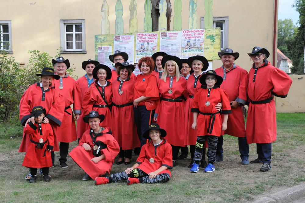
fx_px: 381
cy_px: 102
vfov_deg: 29.9
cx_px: 152
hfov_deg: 43.6
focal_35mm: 45
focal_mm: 45
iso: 800
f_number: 6.3
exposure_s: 1/160
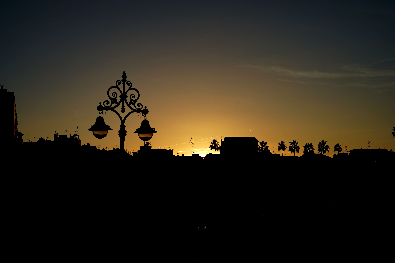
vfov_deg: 27.0
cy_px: 132
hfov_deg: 39.6
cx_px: 198
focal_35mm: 50
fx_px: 549
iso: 100
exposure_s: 1/2500
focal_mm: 50
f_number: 5
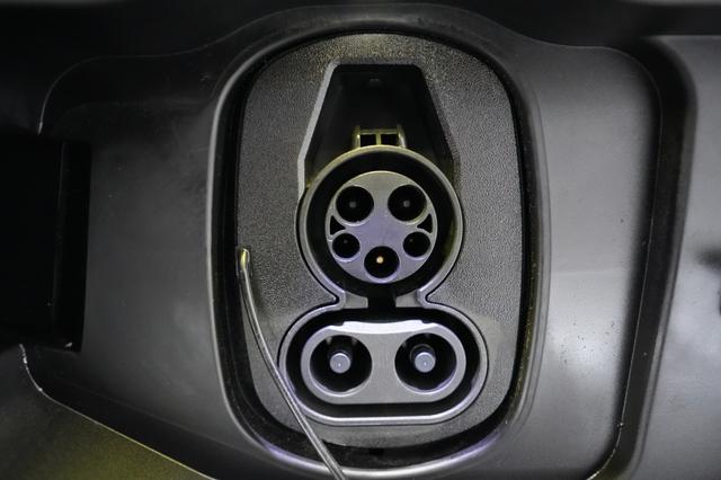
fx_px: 560
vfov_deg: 46.4
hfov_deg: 65.5
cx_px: 360
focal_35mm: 28
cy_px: 240
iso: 12800
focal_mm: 28
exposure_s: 1/125
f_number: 2.8
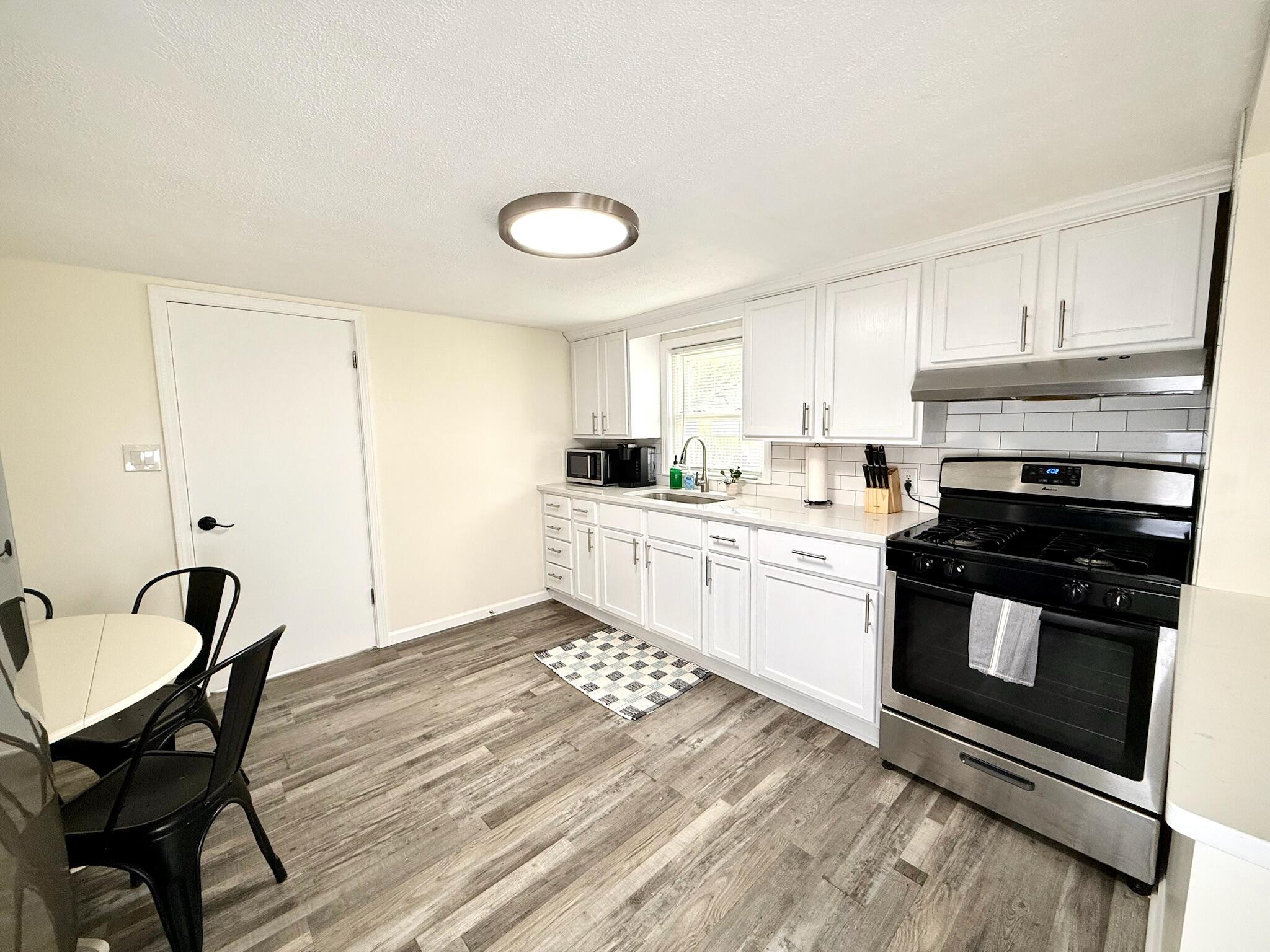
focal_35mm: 14
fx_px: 514
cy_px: 476
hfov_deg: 102.1
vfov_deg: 85.7
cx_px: 635
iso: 125
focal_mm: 2.22
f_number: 2.2
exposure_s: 1/120
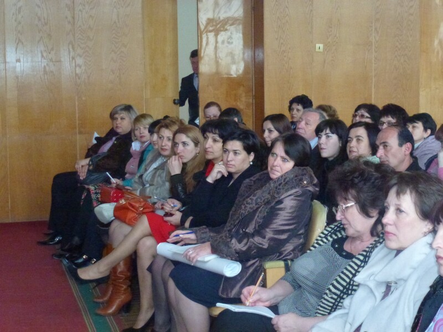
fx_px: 973
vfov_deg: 19.4
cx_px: 222
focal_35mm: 76
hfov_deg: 25.7
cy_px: 166
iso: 1000
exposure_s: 1/60
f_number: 4.7
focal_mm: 13.6
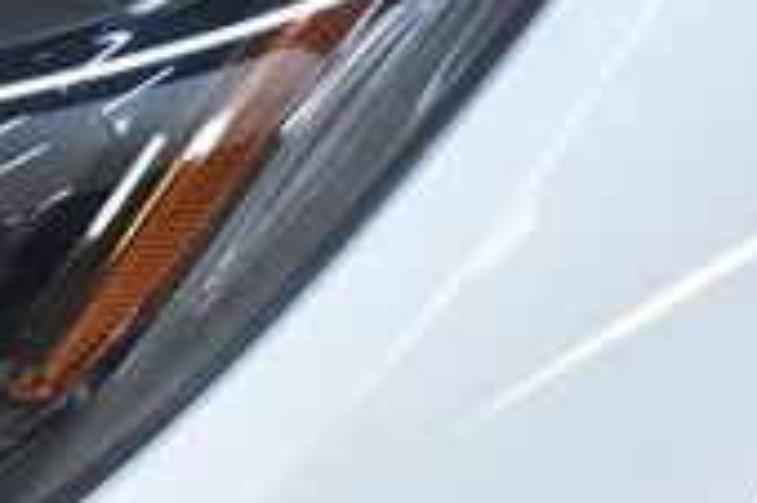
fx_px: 4979
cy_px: 361
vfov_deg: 5.8
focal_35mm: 237
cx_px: -574
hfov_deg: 8.4
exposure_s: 1/100
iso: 3200
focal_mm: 42
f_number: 4.5
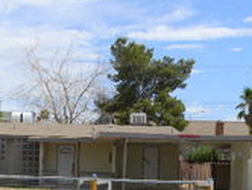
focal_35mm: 75
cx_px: 68
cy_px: 164
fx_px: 547
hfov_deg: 25.7
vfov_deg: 19.4
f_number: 7.4
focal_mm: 6.4
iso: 80
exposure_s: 1/333
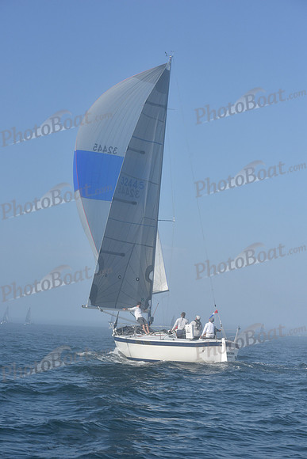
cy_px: 230
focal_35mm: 70
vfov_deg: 28.8
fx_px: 895
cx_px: 154
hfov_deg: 19.5
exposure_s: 1/1250
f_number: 9
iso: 320
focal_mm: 70
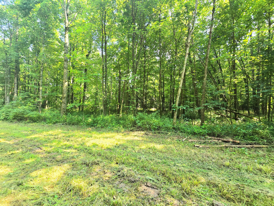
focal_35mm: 13
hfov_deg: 106.2
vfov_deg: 89.9
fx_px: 103
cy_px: 103
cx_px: 137
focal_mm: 2.2
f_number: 2.2
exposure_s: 1/120
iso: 50
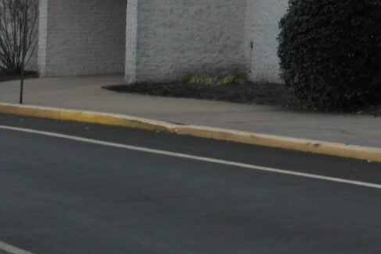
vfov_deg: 8.6
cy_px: -120
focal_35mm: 157
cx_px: 855
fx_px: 1661
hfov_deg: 11.3
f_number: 3.5
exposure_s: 1/50
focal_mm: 20
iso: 400
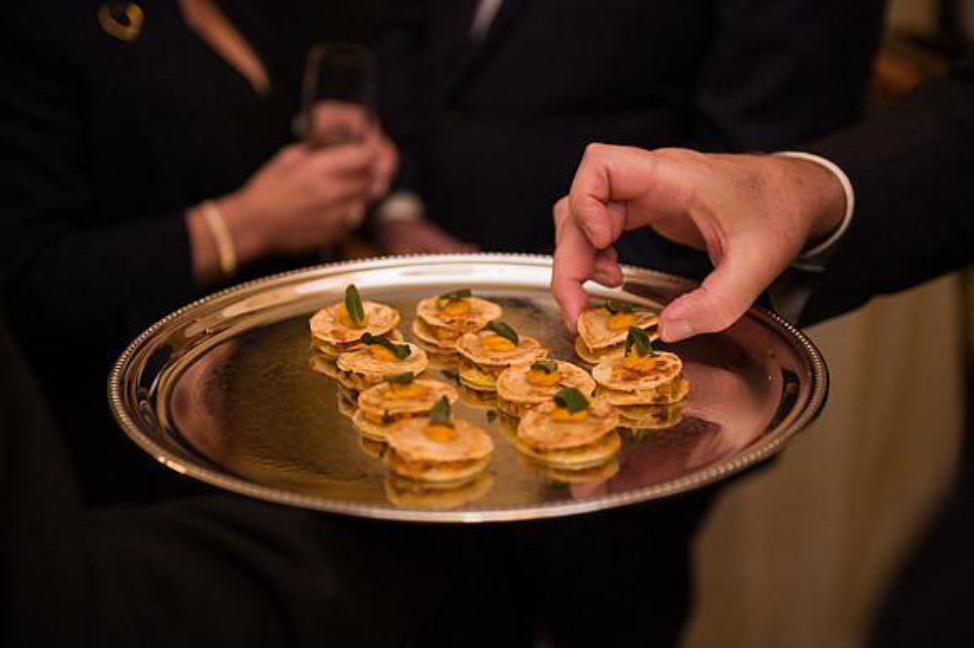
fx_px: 1631
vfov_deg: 22.5
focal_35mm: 60
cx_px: 488
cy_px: 324
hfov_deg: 33.2
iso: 1600
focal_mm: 60
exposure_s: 1/200
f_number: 3.2
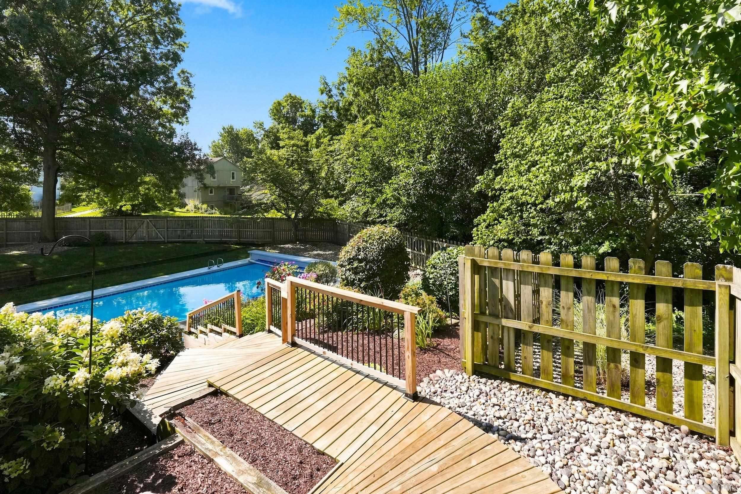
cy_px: 247
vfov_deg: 77.3
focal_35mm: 15
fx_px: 309
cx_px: 370
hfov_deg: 100.4
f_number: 5
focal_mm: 10
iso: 1250
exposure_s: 1/4000
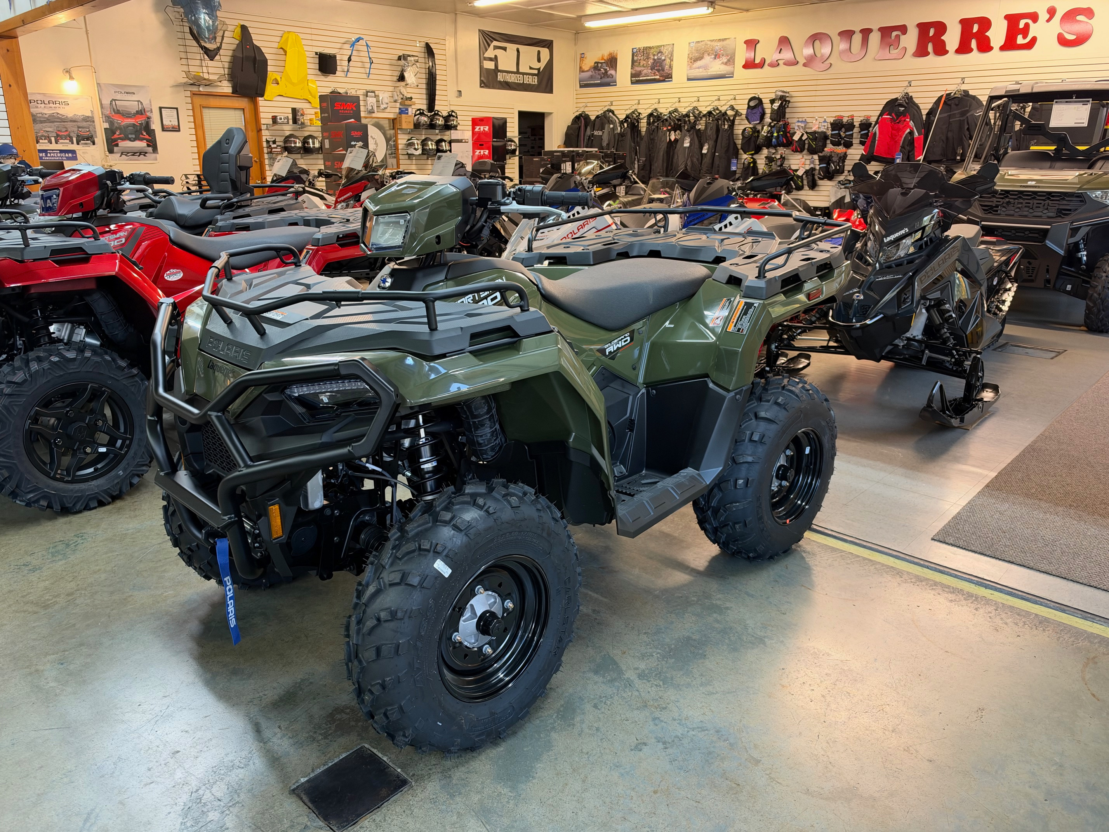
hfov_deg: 71.6
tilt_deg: -17.2
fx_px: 769
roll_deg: +0.6
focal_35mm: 24
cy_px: 416
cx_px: 554
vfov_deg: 56.8
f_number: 1.8
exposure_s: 1/60
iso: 320
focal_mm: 6.93
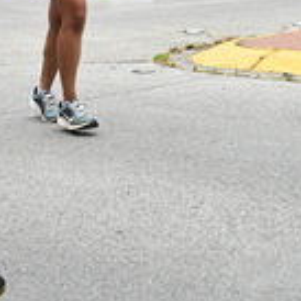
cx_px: -78
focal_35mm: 133
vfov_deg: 12.6
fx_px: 1308
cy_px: -132
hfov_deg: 12.7
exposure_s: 1/800
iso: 1600
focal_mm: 39
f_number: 4
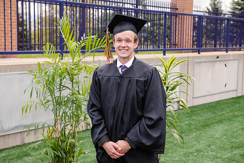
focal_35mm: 58
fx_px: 393
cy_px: 82
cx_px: 122
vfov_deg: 23.4
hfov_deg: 34.5
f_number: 5.6
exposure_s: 1/200
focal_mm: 58
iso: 200
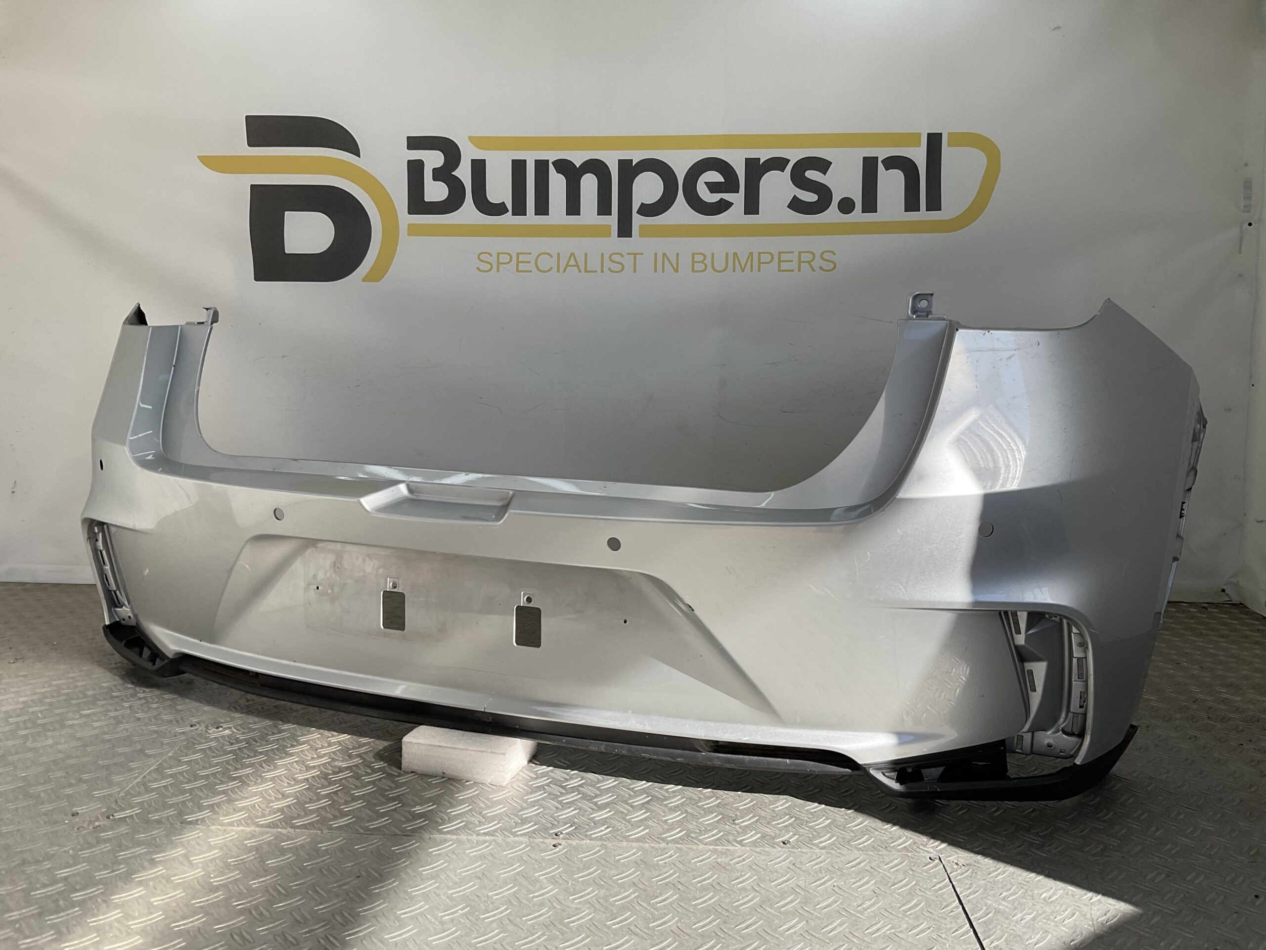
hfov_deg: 61.7
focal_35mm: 29
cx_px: 633
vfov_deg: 48.2
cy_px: 475
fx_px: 1061
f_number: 1.8
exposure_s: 1/759
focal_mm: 3
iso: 16
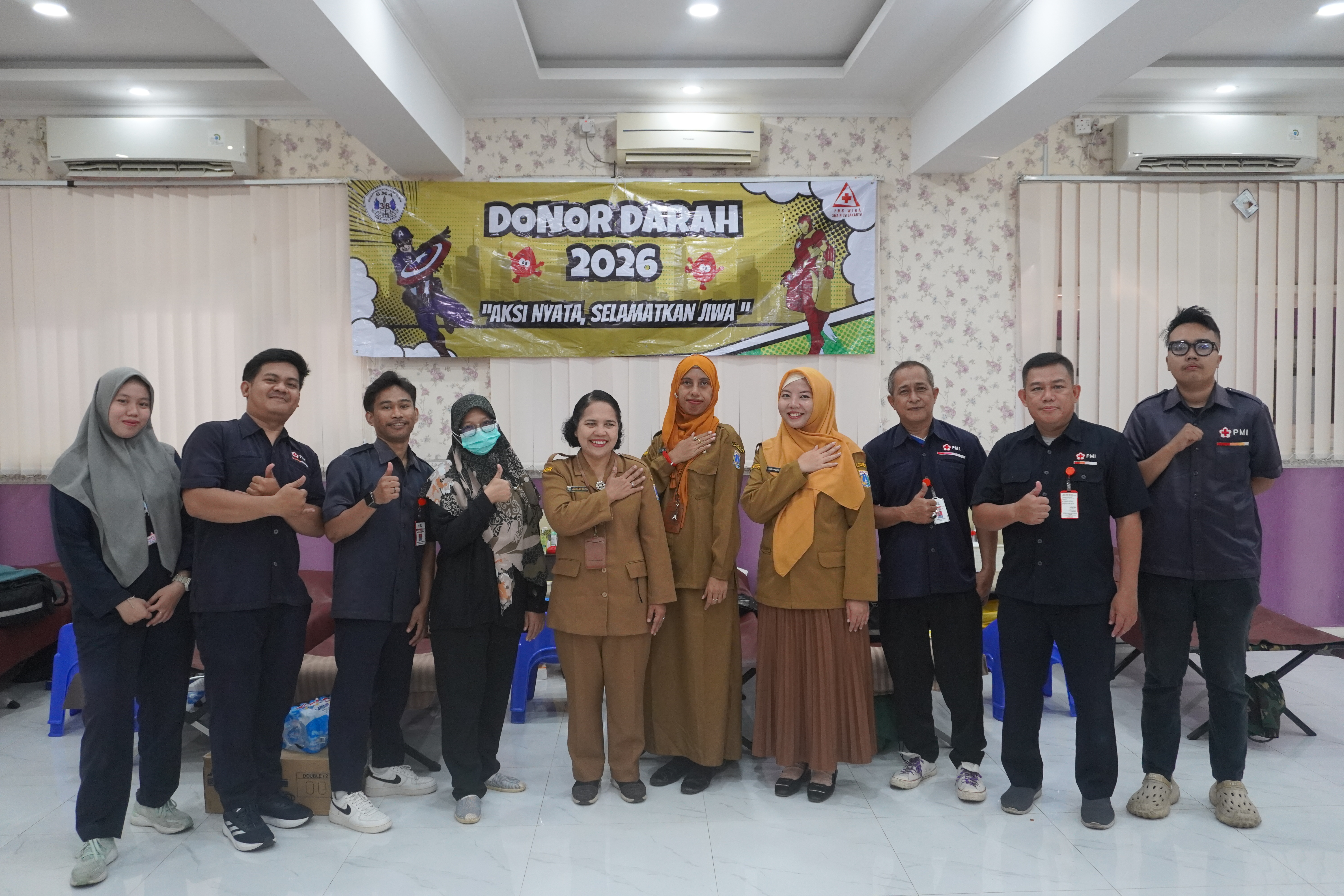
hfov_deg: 61.9
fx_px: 1120
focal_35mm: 30
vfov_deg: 43.6
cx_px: 672
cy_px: 448
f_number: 4
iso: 1600
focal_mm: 20
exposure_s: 1/160
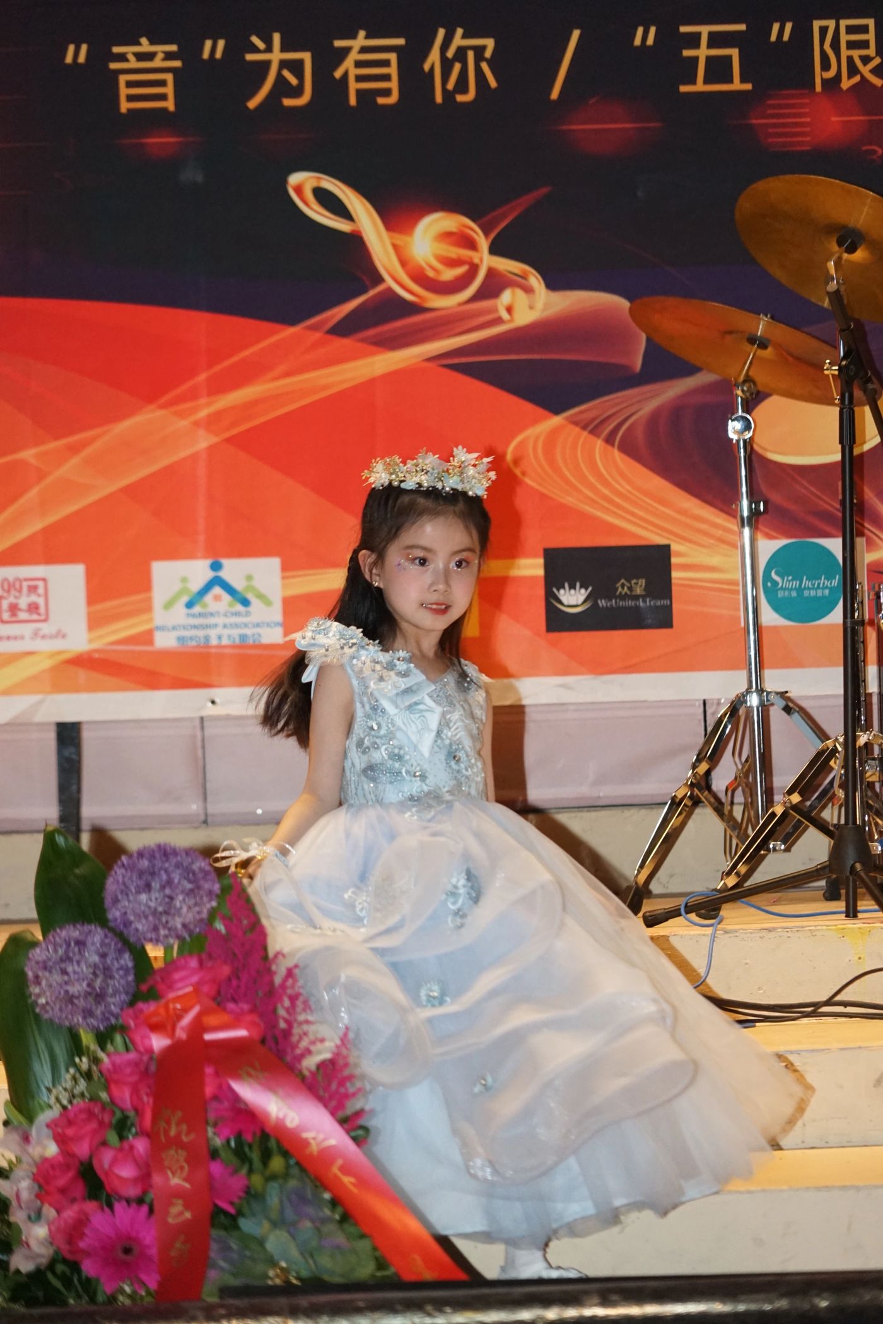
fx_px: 8719
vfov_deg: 8.7
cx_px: 442
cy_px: 662
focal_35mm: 237
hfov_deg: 5.8
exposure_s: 1/100
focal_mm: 237
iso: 3200
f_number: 6.3
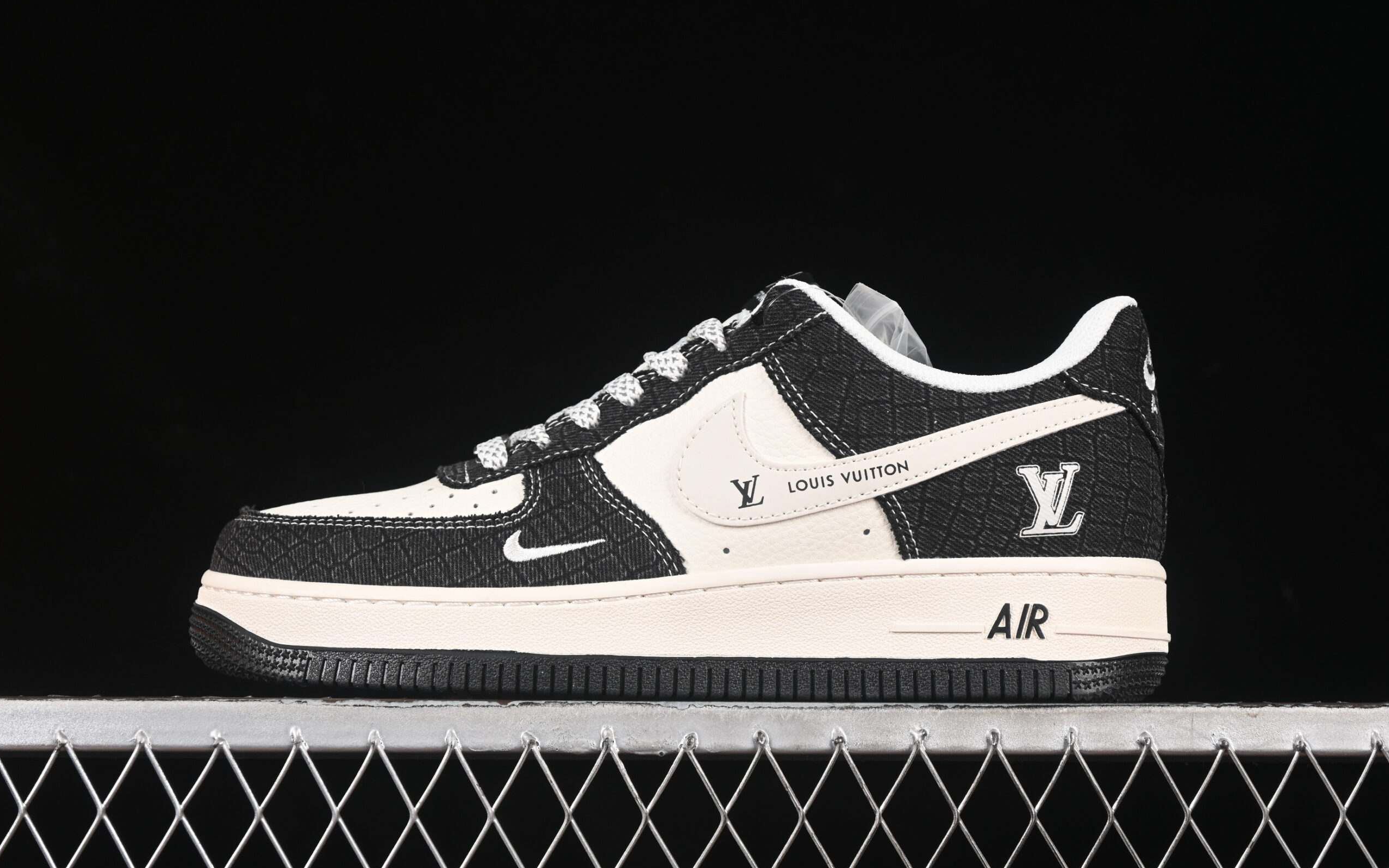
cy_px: 410
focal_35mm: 77
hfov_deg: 26.8
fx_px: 2915
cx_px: 695
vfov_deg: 16.9
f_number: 6.3
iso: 160
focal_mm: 50
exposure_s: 1/60
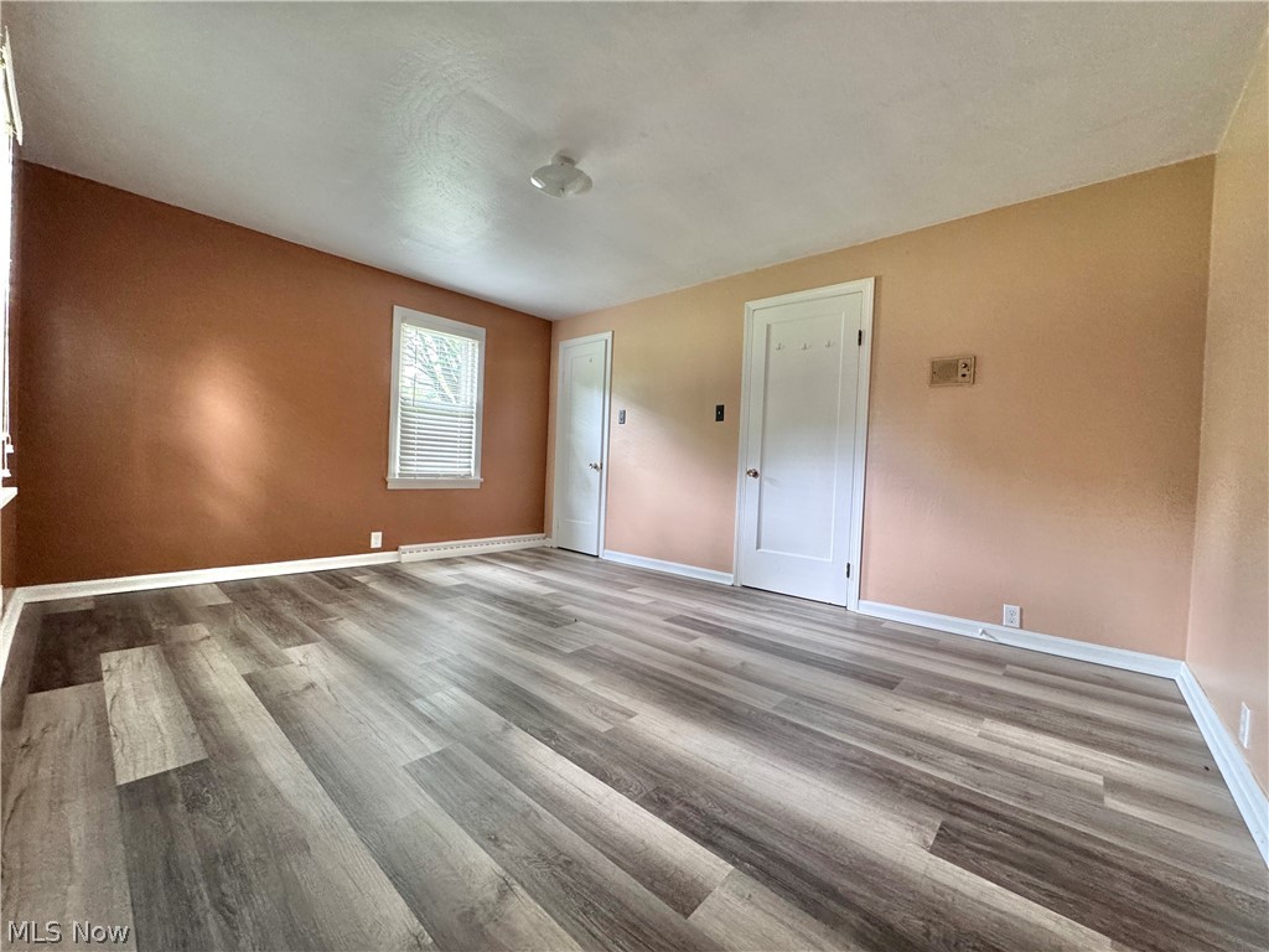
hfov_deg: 102.1
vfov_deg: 85.7
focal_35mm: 14
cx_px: 634
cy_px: 476
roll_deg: -2.0
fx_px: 513
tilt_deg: -1.3
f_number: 2.2
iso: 250
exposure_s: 1/60
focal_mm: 2.22
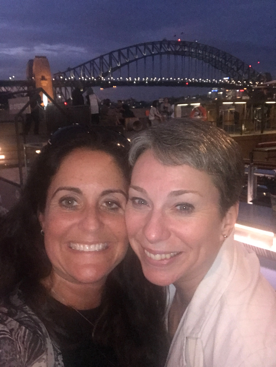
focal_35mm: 32
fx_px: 340
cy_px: 184
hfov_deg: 44.2
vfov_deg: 56.8
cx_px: 138
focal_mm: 2.87
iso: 400
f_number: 2.2
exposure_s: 1/20
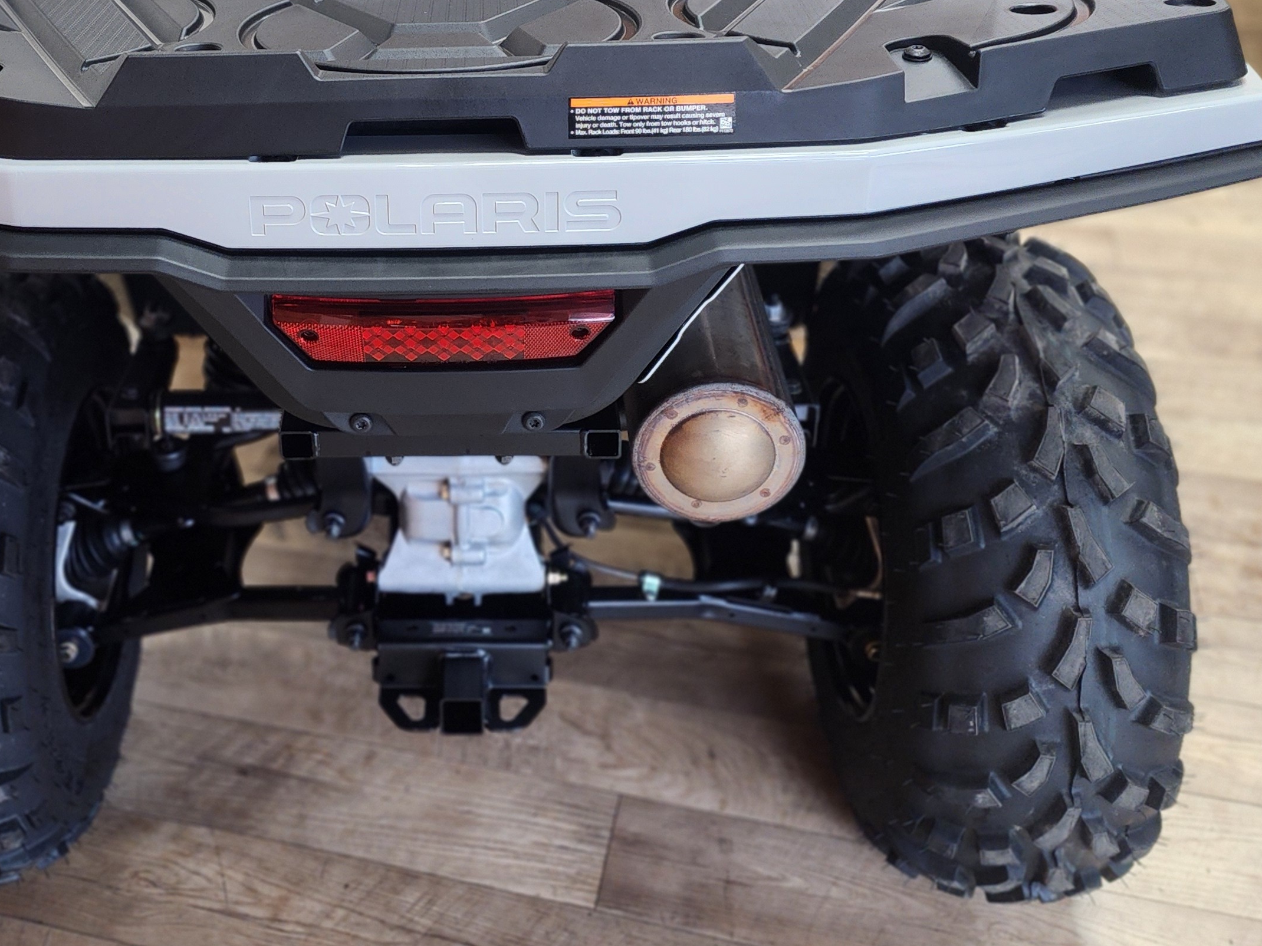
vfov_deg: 32.6
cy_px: 182
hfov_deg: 43.0
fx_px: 1568
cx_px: 384
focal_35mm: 43
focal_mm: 6.4
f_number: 1.8
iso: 250
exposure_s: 1/60
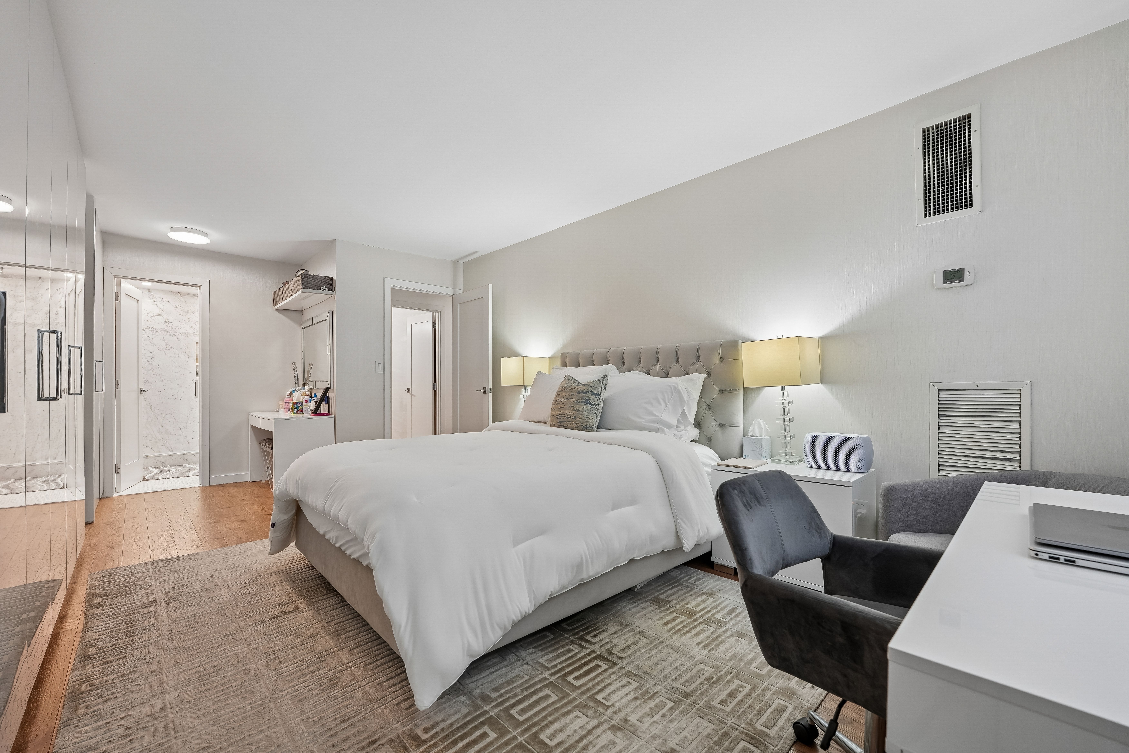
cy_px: 376
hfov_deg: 104.3
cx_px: 564
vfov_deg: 81.2
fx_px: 439
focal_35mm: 14
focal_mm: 14
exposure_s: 1/6
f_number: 7.1
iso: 200
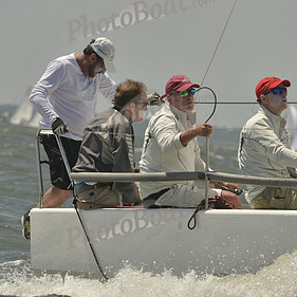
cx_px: 271
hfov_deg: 3.4
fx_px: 4931
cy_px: 152
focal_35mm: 508
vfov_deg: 3.4
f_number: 10
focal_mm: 290
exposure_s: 1/1250
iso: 280
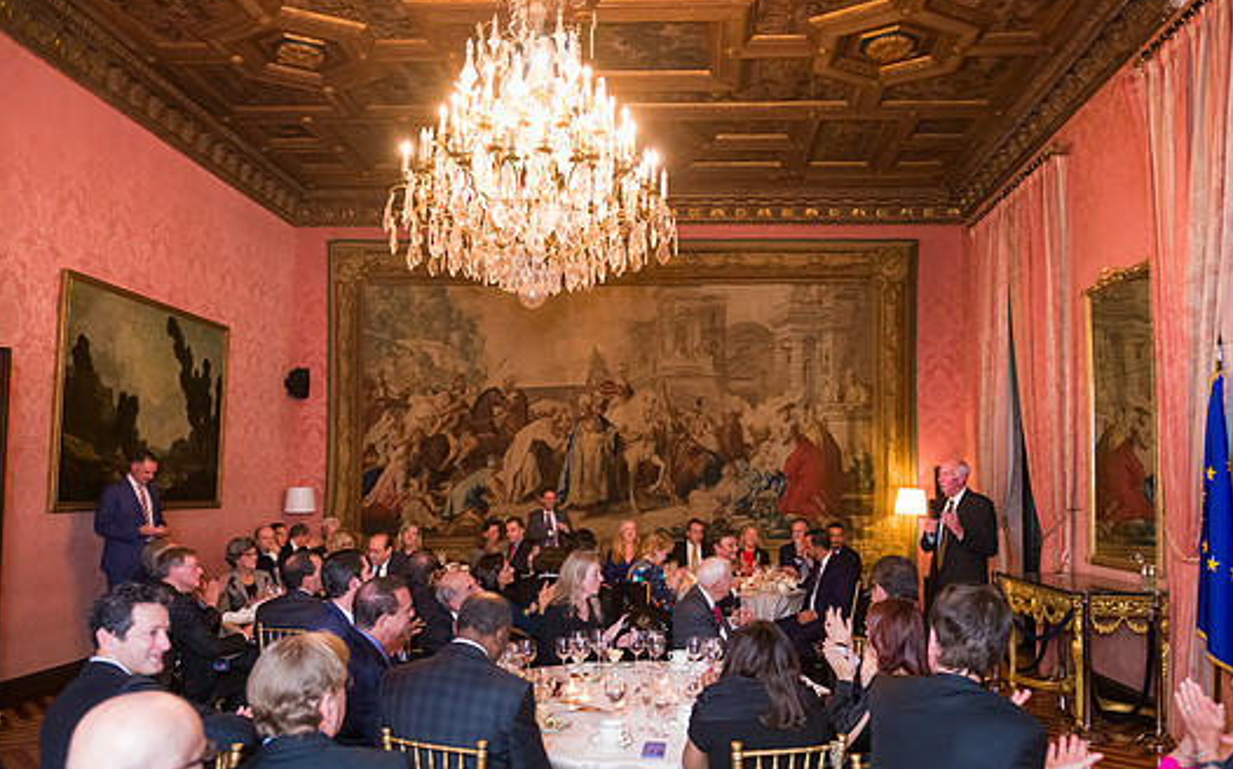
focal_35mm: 27
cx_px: 661
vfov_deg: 45.8
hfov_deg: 68.3
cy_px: 437
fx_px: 907
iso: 3200
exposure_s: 1/100
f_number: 3.2
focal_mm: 24
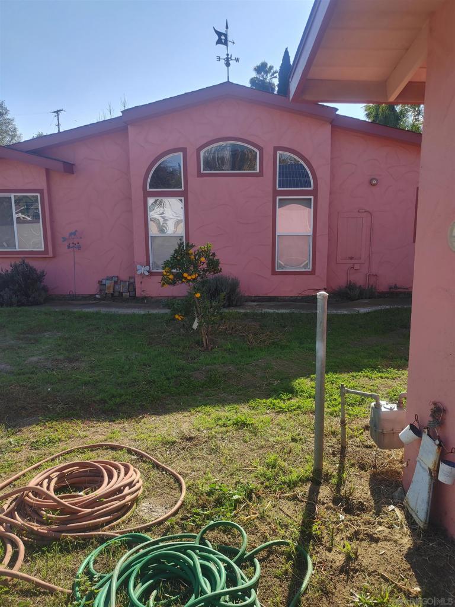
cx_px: 228
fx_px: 456
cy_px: 304
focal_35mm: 26
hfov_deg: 53.1
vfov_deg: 67.3
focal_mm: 5.58
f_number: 1.8
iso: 50
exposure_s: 1/1389
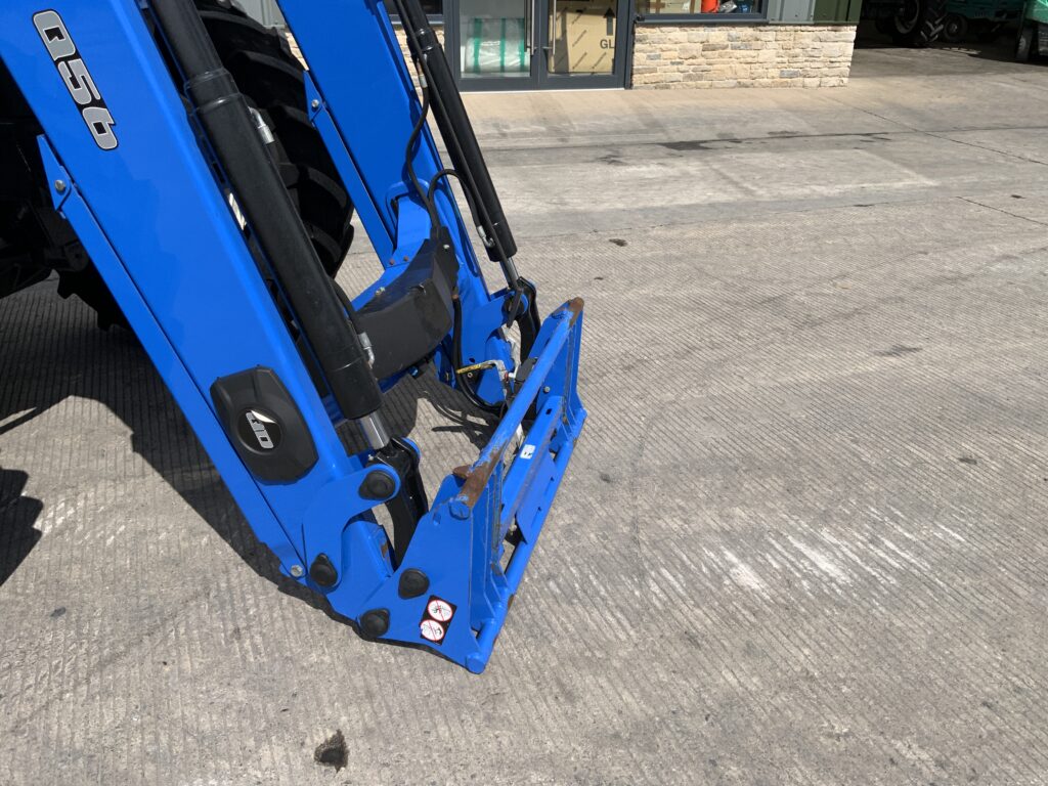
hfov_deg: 61.7
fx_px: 878
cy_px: 393
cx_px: 524
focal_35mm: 29
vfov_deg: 48.2
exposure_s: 1/2427
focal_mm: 3
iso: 16
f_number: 1.8
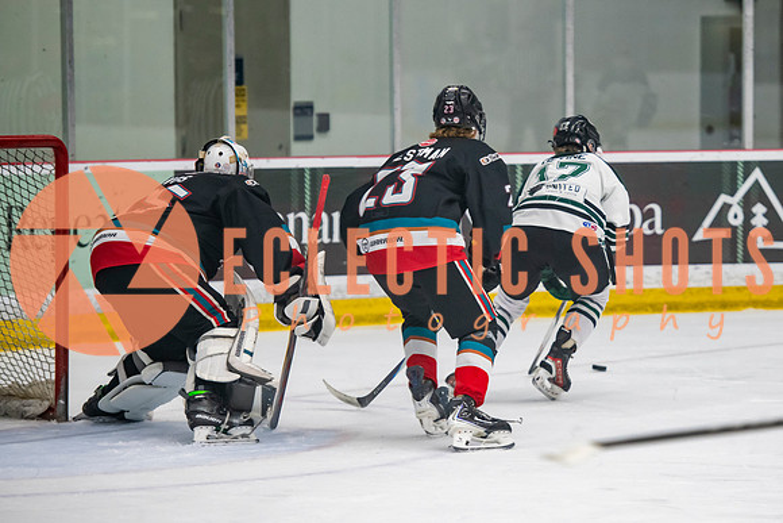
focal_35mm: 181
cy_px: 262
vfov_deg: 7.6
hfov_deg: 11.4
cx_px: 524
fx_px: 3933
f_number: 3.2
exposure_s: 1/640
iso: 2000
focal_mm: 135
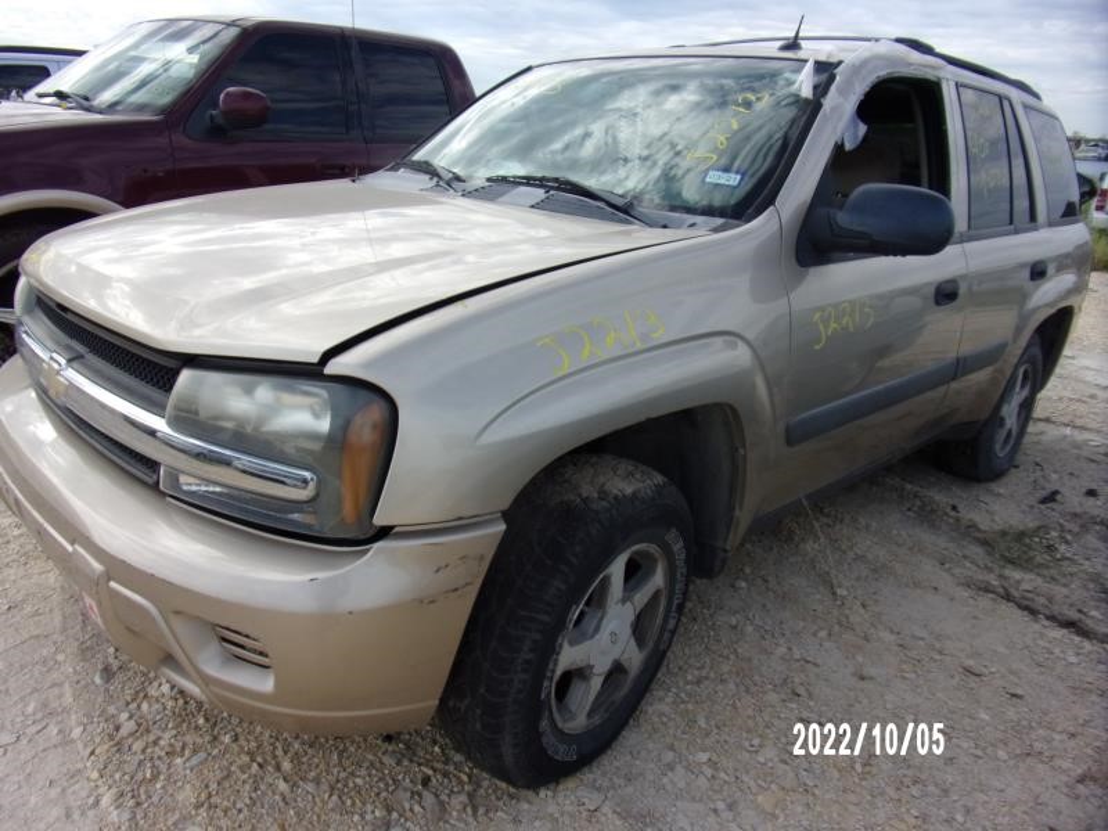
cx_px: 554
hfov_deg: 71.6
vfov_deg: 56.8
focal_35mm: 24
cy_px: 416
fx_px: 768
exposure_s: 1/550
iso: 80
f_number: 3.3
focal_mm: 4.3
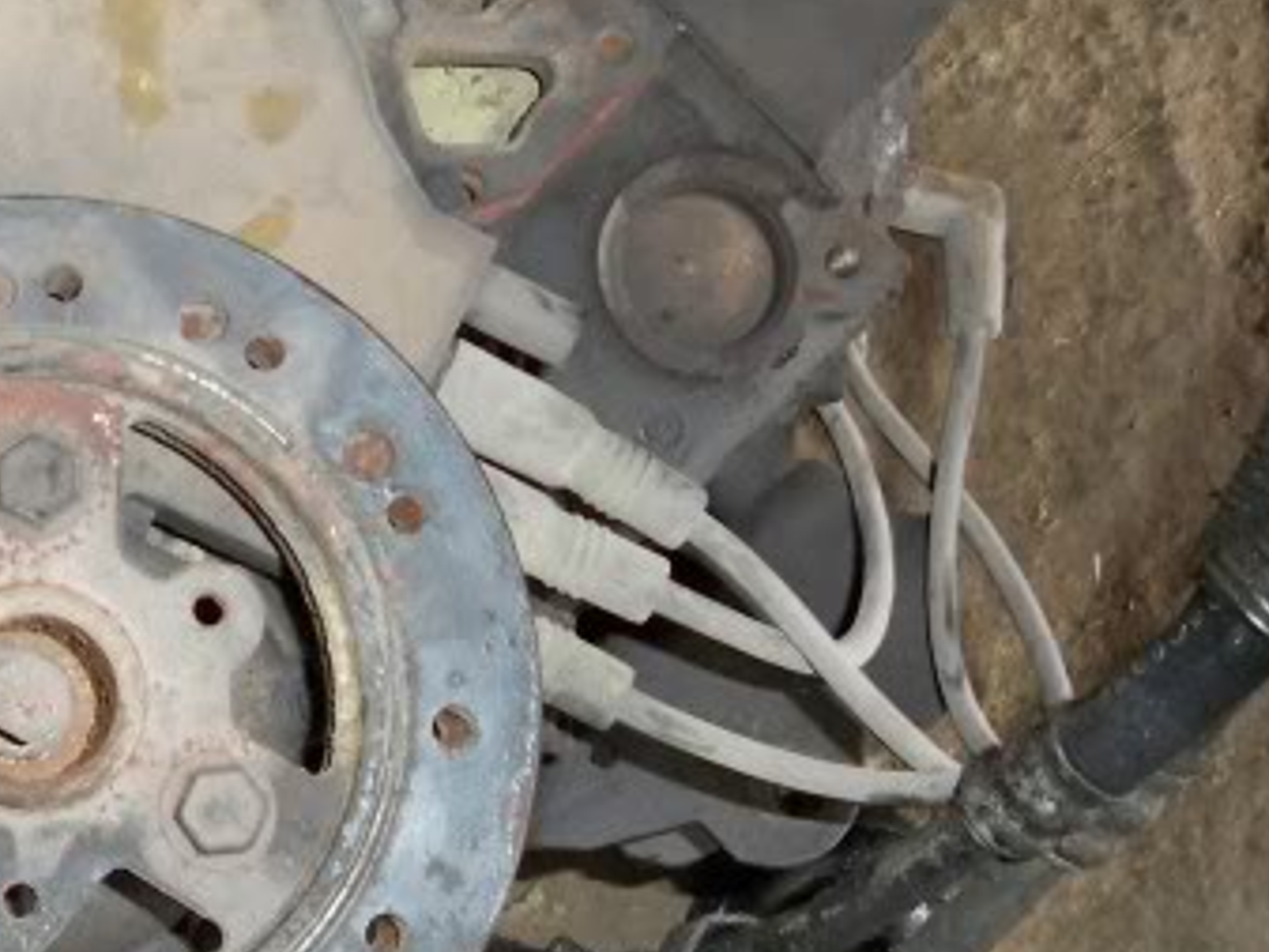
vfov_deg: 17.7
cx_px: -120
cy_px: 263
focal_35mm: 83
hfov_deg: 22.3
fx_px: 3044
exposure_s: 1/30
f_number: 3.1
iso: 200
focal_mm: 6.3
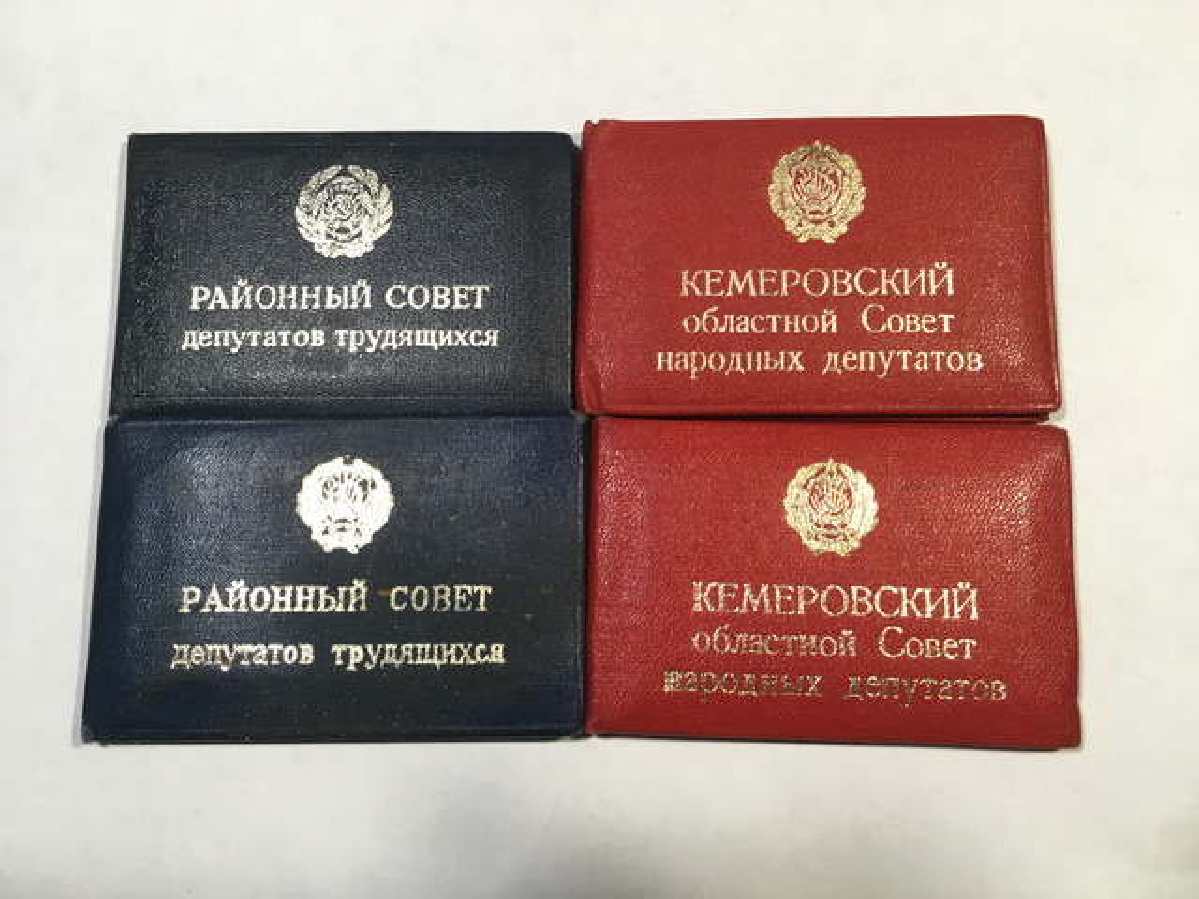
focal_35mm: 29
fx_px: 1004
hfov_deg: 61.7
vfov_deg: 48.2
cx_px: 600
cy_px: 450
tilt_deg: -81.4
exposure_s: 1/33
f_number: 2.2
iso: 64
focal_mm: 4.15
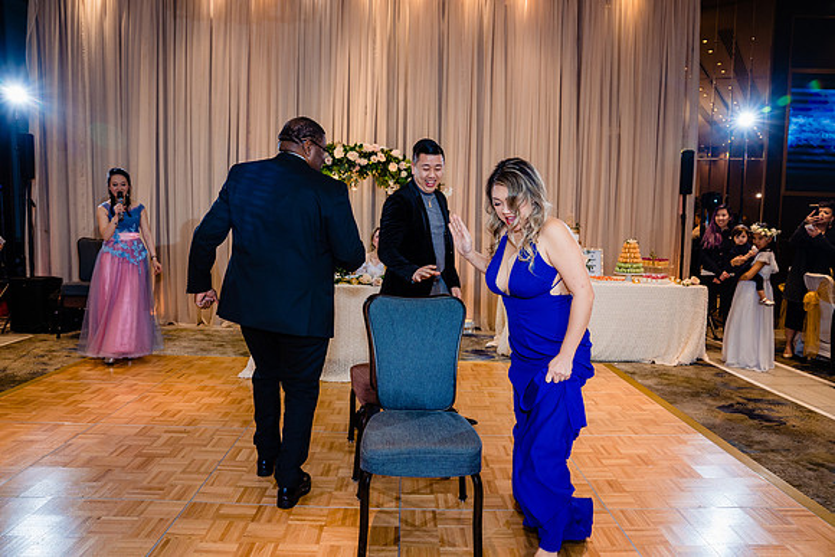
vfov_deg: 53.2
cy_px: 278
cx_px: 418
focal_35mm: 24
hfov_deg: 73.7
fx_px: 557
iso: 1000
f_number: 4
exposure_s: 1/160
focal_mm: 24
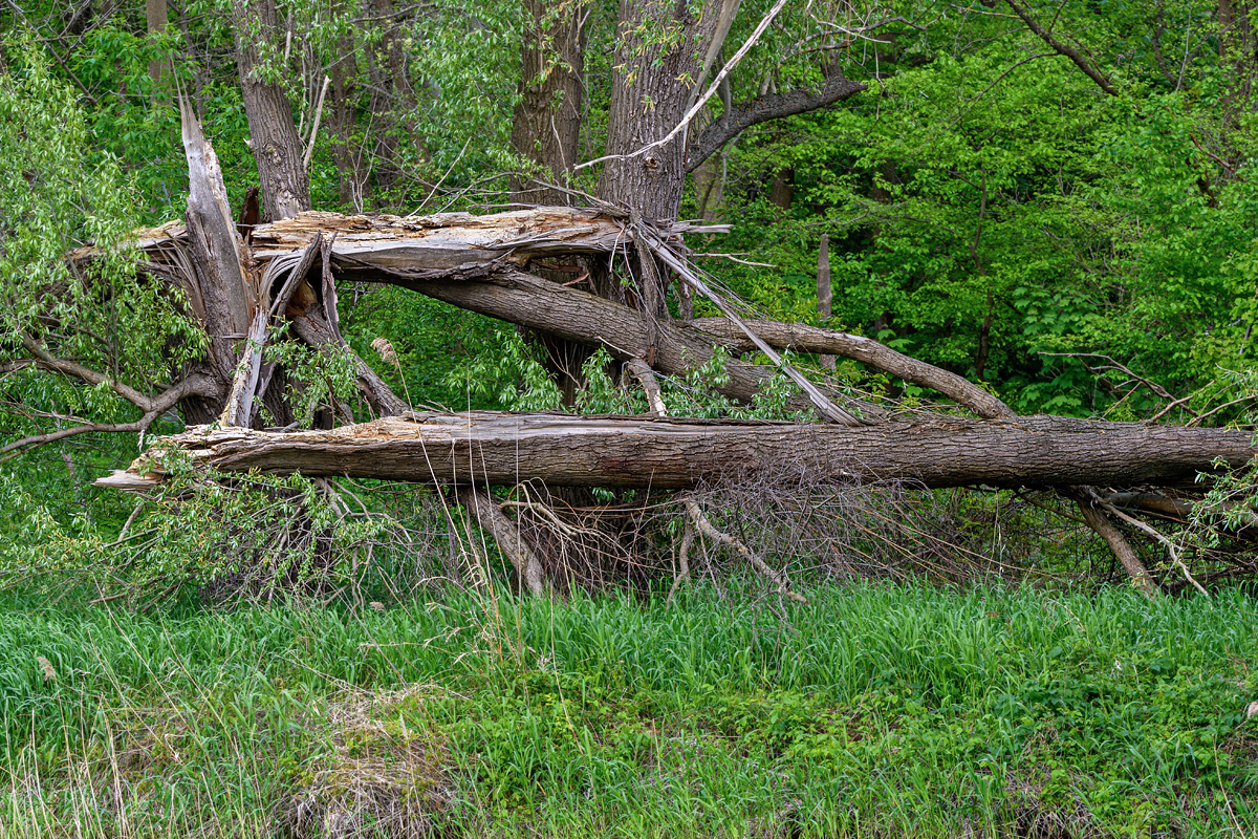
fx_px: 7862
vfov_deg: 6.1
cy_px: 420
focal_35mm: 225
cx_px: 629
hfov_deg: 9.1
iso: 400
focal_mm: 150
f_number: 7.1
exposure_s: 1/160
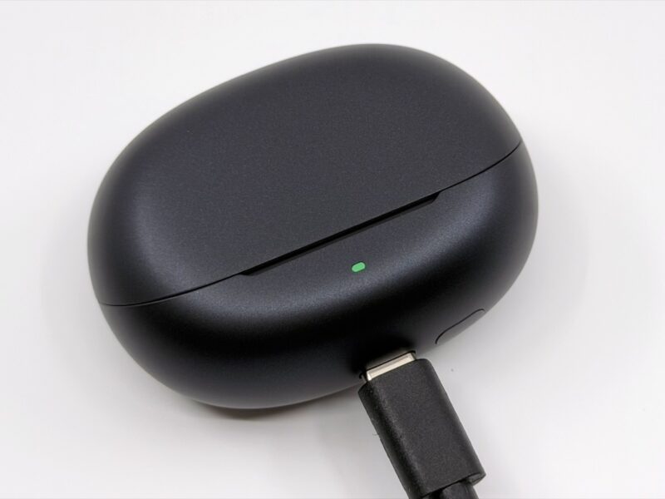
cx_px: 332
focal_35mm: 48
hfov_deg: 39.7
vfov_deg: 30.3
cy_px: 250
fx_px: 922
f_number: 1.8
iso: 64
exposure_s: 1/206
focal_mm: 6.8
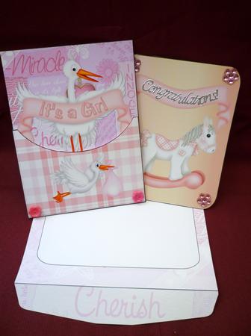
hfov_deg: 48.1
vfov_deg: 61.7
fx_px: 281
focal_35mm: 29
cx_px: 126
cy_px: 168
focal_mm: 5.2
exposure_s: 1/100
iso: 80
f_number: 3.3
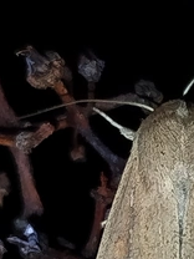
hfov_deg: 7.1
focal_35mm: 206
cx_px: 267
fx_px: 1539
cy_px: 284
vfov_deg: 9.5
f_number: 1.7
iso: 160
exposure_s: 1/50
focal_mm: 5.31
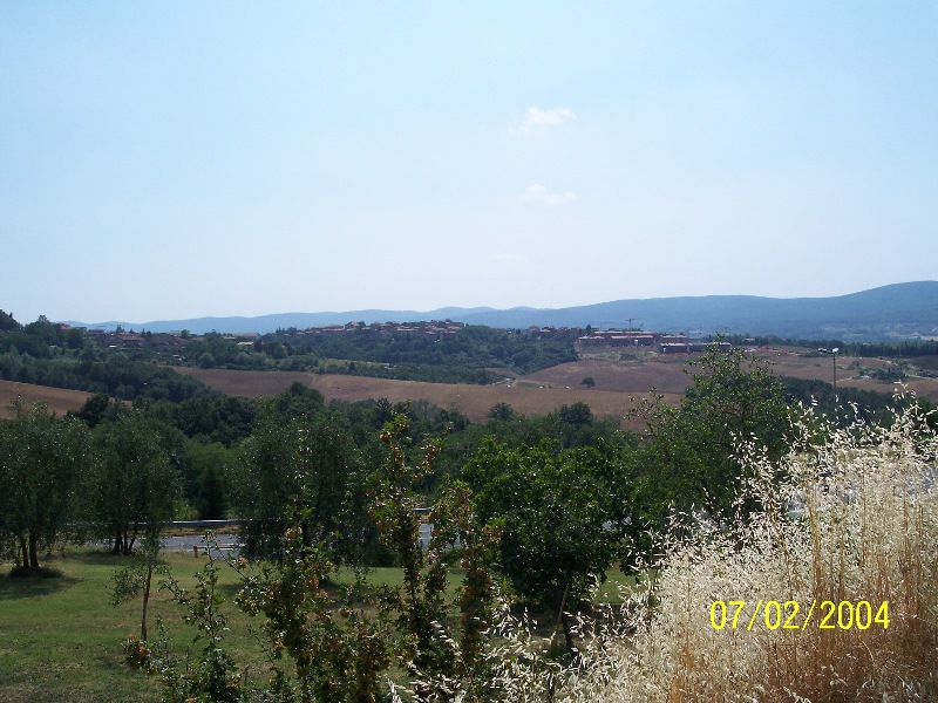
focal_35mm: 38
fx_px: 1030
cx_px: 469
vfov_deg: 37.7
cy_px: 352
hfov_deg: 49.0
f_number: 4.8
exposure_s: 1/1000
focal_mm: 8
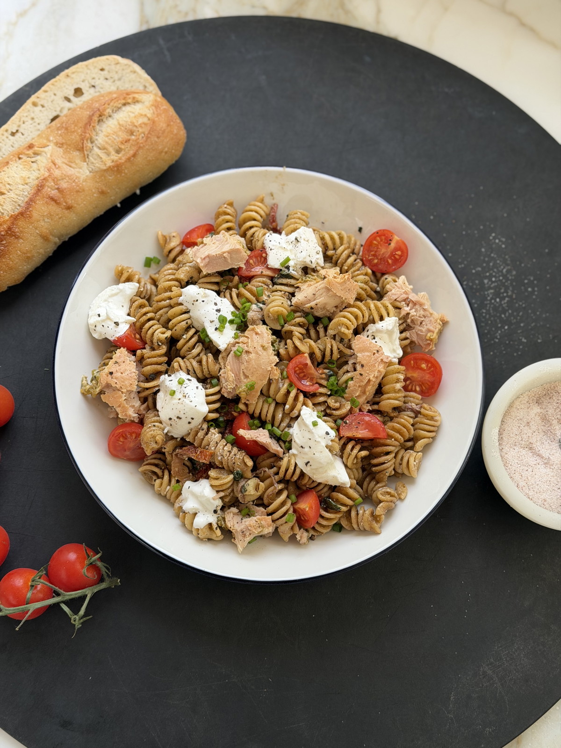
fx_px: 1037
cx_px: 280
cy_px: 374
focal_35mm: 48
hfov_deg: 30.3
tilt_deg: -74.7
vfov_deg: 39.7
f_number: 1.78
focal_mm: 6.76
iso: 50
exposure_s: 1/162
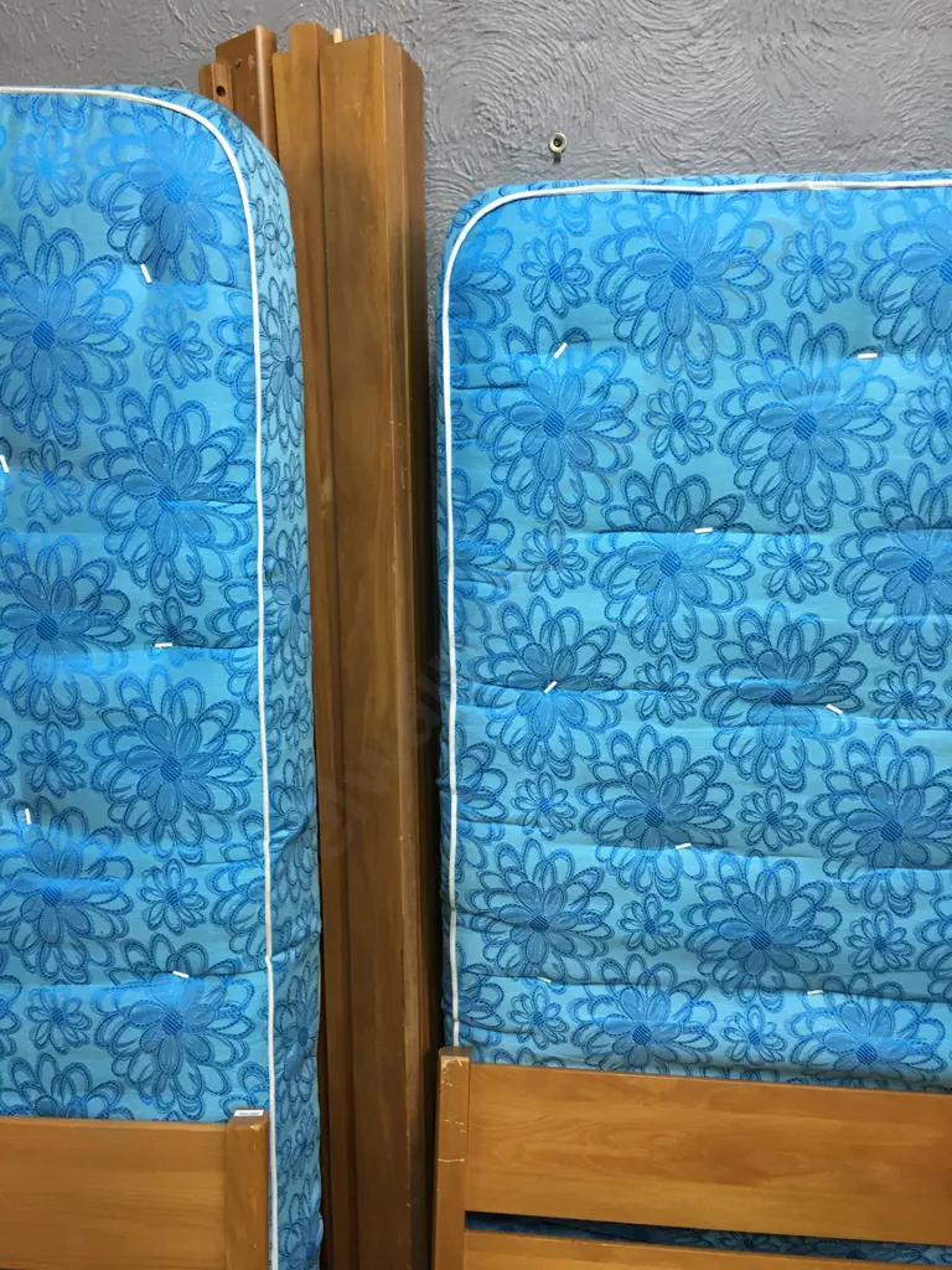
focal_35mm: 29
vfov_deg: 61.7
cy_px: 635
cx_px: 476
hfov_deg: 48.2
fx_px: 1063
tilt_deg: -12.9
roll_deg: +0.1
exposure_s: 1/17
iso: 50
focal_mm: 4.15
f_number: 2.2
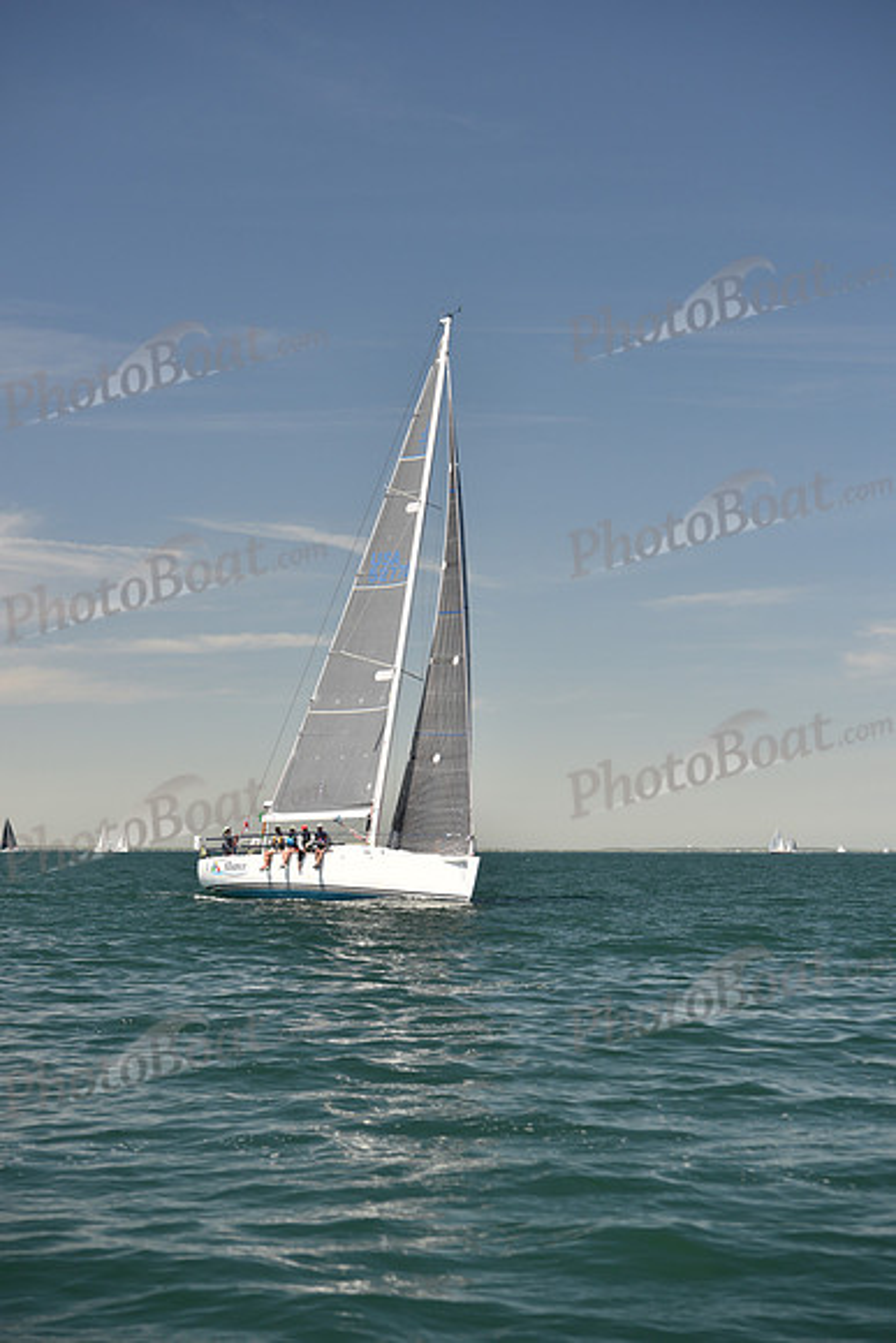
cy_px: 672
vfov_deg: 26.0
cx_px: 448
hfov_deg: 17.5
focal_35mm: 78
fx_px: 2910
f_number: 4
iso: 250
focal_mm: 78
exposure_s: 1/800
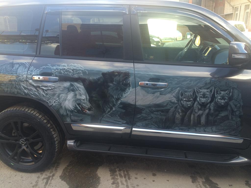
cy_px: 94
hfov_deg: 61.7
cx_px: 126
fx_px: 210
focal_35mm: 29
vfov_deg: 48.2
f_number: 2.2
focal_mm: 4.15
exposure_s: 1/120
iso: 32
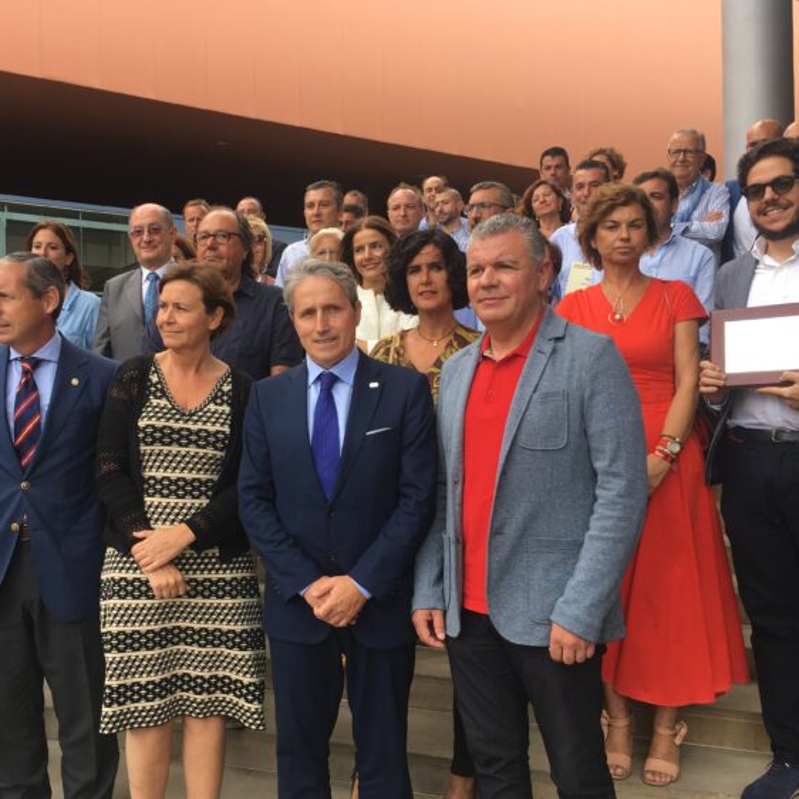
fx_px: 914
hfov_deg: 47.0
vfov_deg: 47.2
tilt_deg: -0.8
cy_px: 402
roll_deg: +0.8
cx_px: 326
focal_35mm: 35
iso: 25
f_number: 2.2
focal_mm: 4.15
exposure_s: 1/300
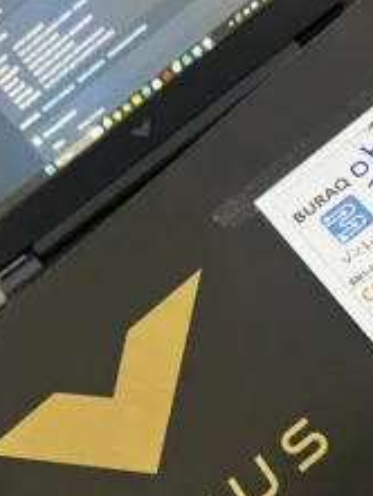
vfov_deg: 40.2
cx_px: 216
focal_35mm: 47
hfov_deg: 30.9
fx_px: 675
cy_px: 303
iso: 320
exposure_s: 1/51
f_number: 1.5
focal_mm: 5.7
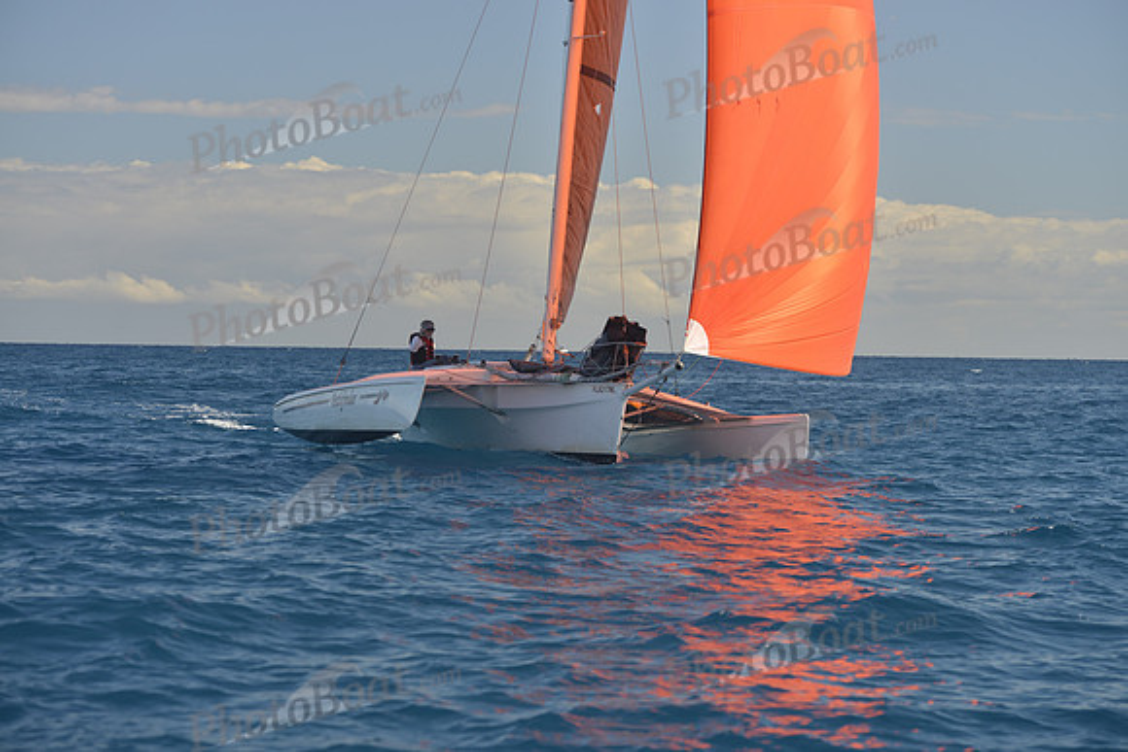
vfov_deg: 14.0
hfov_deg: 20.8
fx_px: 3071
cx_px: 564
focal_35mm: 98
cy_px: 376
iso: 200
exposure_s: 1/640
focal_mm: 98
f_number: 5.6
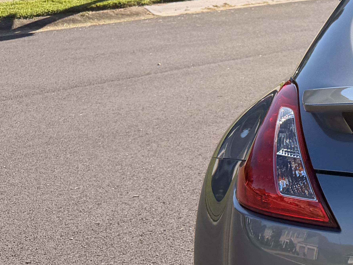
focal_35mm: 77
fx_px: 785
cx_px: 537
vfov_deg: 19.1
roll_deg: -0.6
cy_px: 160
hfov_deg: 21.2
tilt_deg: -14.3
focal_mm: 6.76
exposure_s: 1/4975
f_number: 1.78
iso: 100
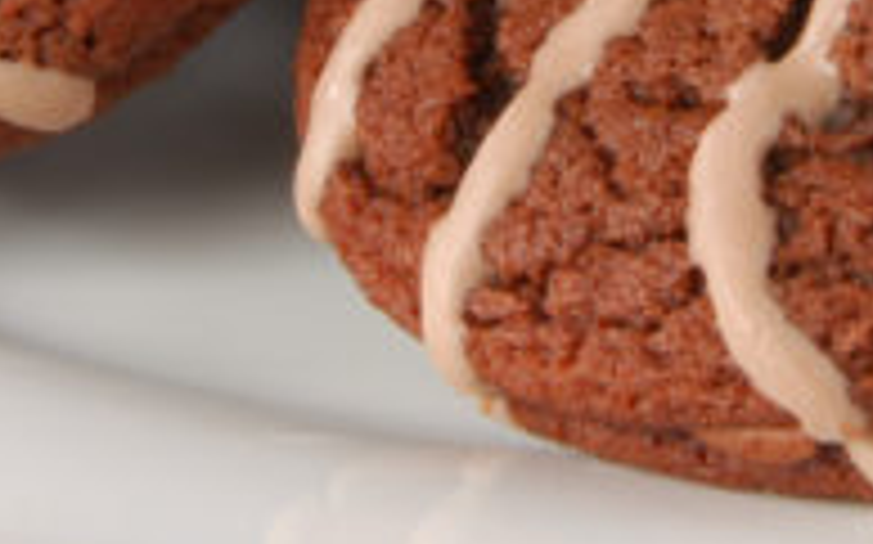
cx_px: 630
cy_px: -319
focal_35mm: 343
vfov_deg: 3.8
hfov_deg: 6.1
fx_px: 8156
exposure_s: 1/200
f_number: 29
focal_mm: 58
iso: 100
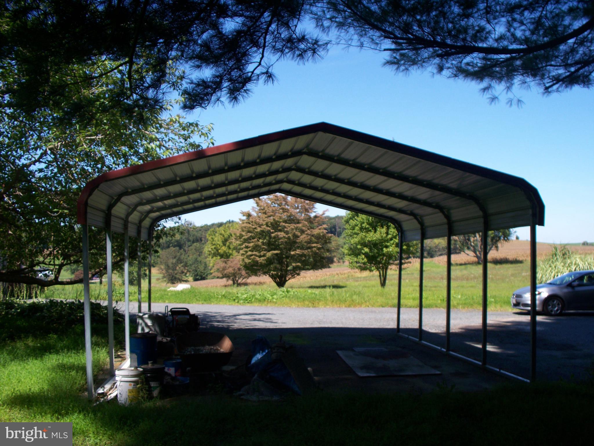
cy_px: 223
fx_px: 618
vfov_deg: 39.7
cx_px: 297
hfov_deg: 51.4
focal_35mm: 36
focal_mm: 7.54
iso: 64
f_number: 2.8
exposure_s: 1/640
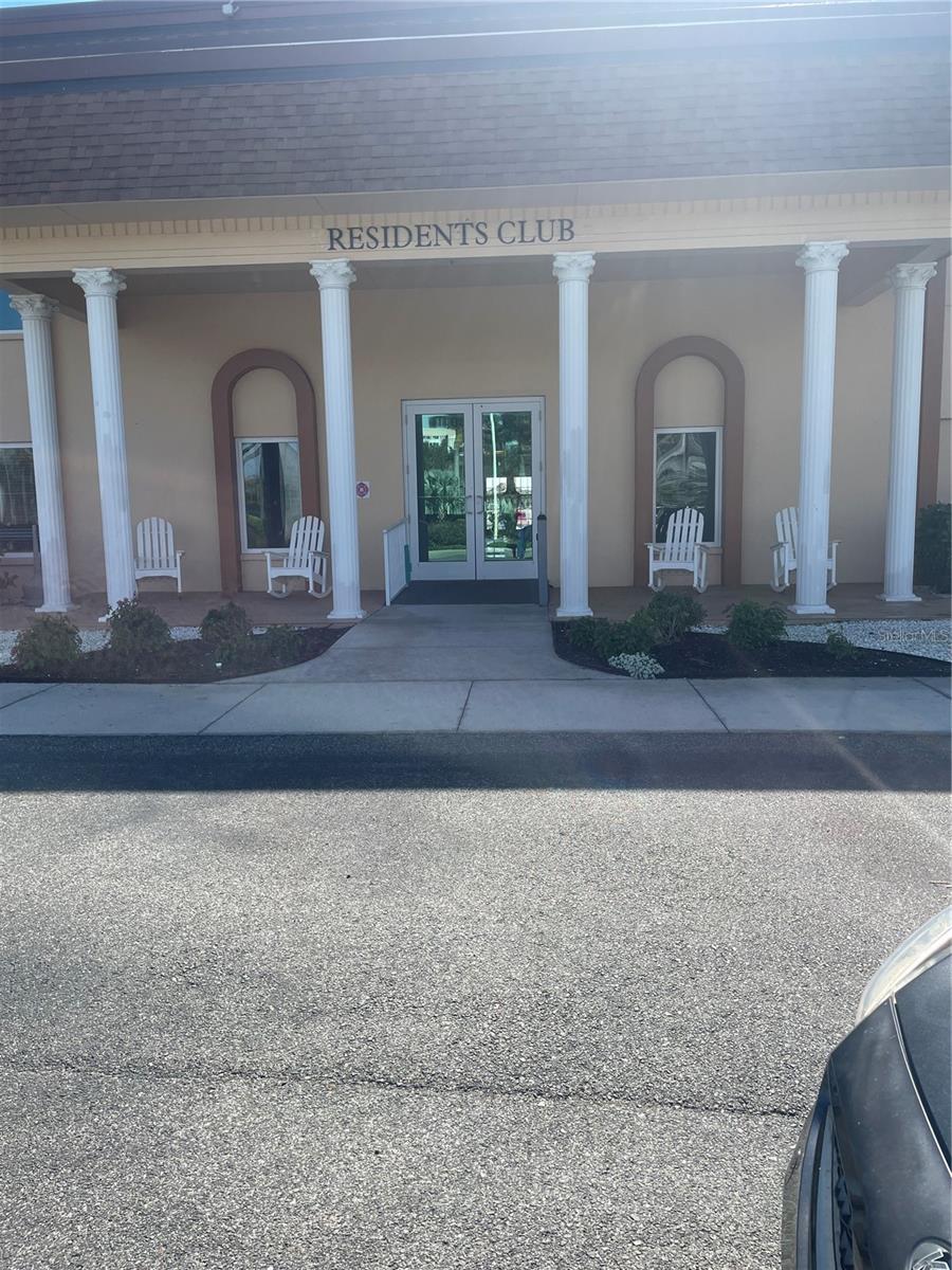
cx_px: 476
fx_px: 953
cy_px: 635
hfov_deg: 53.1
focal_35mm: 26
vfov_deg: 67.3
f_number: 1.6
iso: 32
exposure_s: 1/1984
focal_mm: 4.2
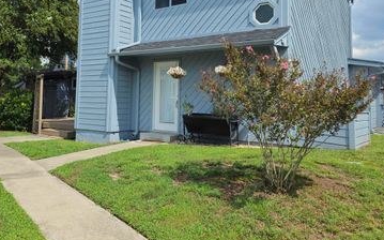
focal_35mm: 34
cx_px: 144
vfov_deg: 36.6
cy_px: 70
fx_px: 356
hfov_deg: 56.1
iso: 80
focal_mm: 6.3
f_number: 1.7
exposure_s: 1/7333
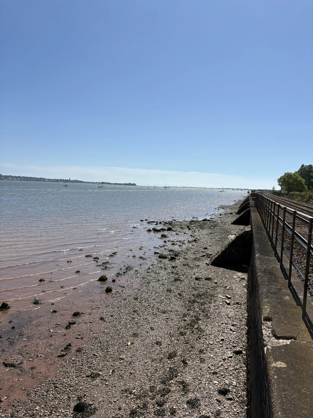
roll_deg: +0.4
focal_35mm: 26
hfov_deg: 53.1
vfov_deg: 67.3
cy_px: 209
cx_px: 156
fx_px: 313
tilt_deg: -0.4
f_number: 1.6
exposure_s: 1/2865
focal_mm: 5.96
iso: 50
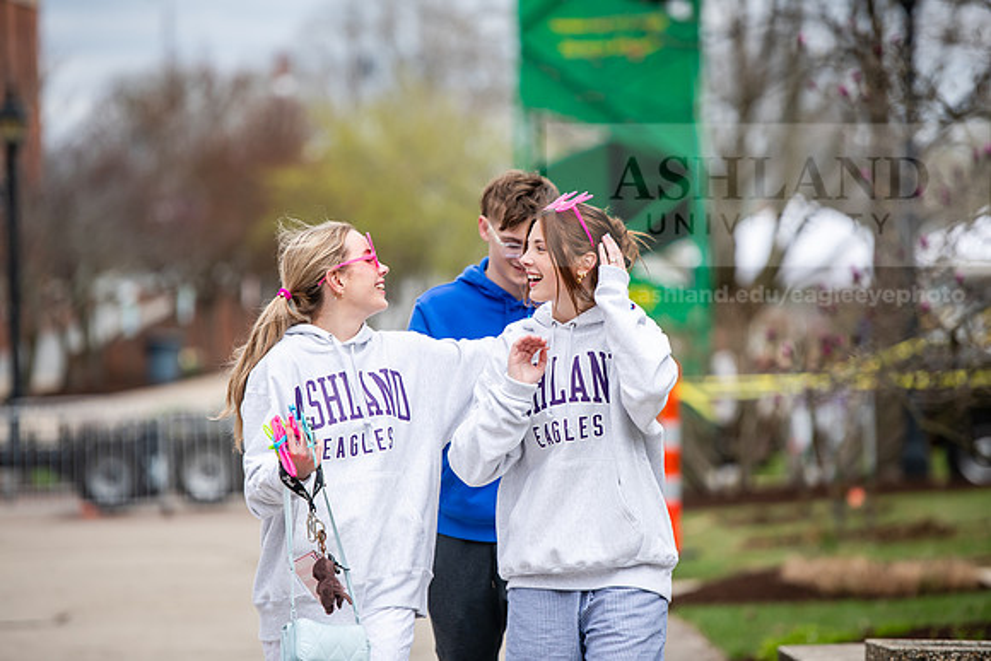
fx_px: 4956
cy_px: 330
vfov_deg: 7.6
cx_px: 496
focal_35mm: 180
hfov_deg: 11.4
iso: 160
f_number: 3.2
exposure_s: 1/1600
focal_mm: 180
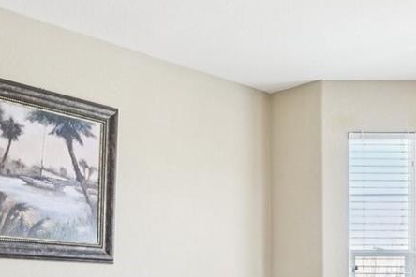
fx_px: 624
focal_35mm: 54
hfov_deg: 36.8
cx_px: 243
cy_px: 281
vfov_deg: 23.9
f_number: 8
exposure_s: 1/15
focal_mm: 10
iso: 800
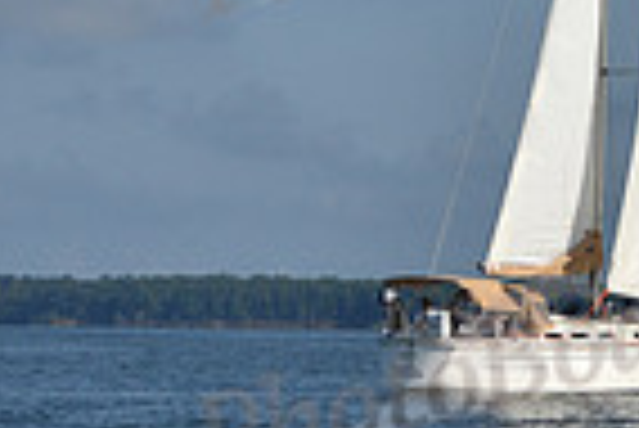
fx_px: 5064
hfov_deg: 7.1
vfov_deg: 4.8
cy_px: 70
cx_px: 1066
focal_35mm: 285
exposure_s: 1/8000
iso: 320
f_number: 4
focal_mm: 70
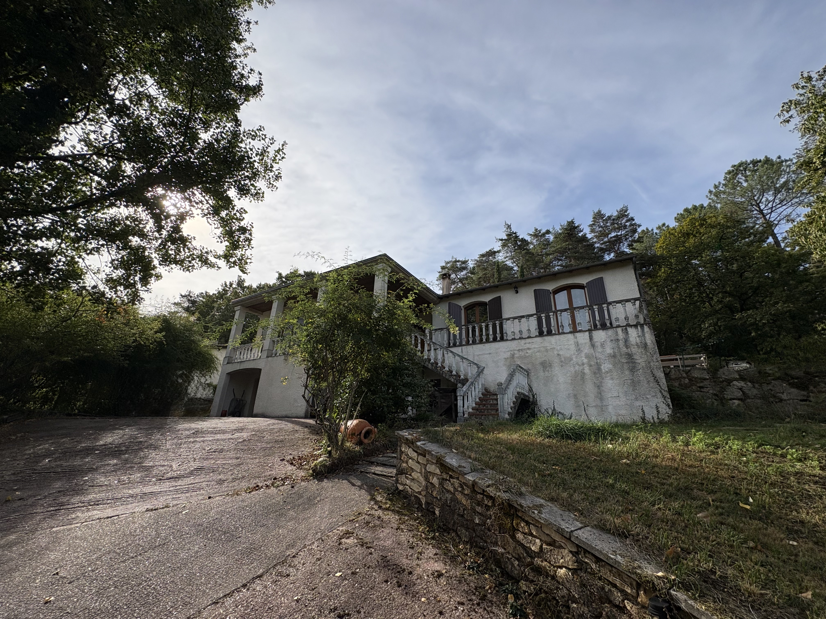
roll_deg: -0.4
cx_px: 413
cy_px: 310
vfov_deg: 85.7
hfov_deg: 102.1
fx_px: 334
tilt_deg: +22.1
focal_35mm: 14
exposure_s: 1/2770
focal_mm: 2.22
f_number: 2.2
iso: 50
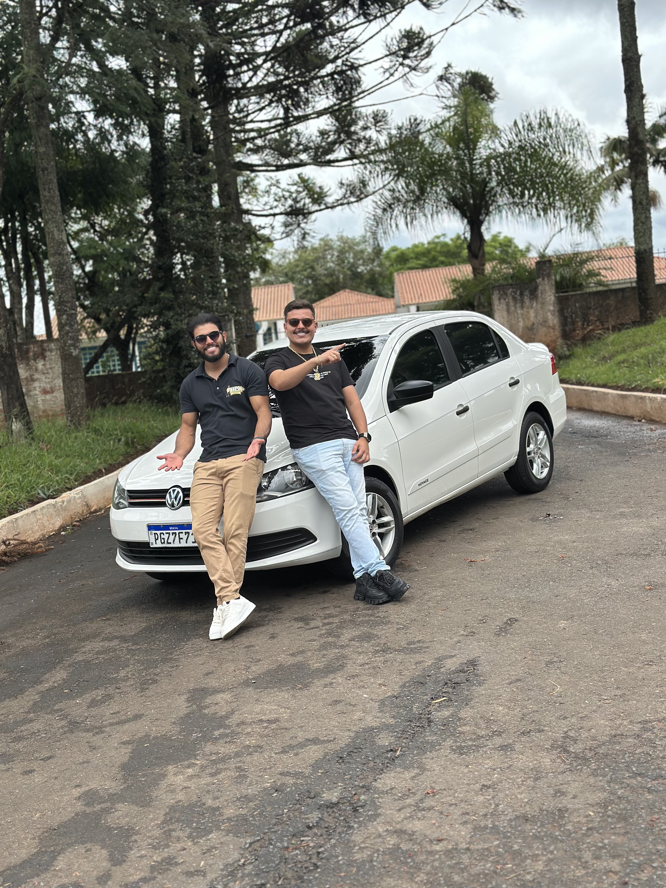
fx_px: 1231
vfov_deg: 39.7
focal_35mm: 48
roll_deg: +5.8
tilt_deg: -2.1
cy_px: 444
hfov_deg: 30.3
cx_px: 333
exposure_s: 1/2732
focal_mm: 6.86
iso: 80
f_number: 1.78
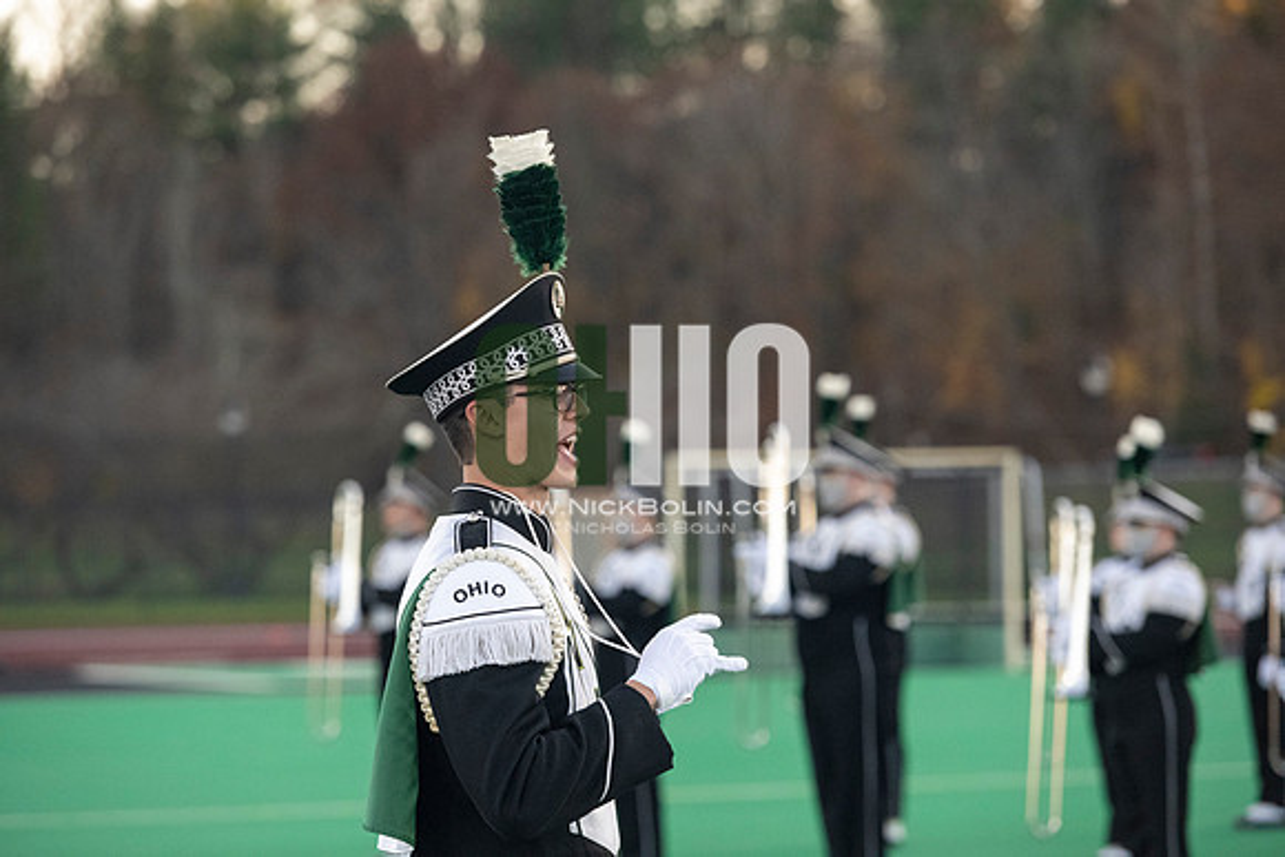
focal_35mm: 170
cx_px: 642
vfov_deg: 8.1
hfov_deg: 12.1
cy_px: 428
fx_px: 6069
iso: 5000
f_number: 4.5
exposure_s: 1/3200
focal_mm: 170
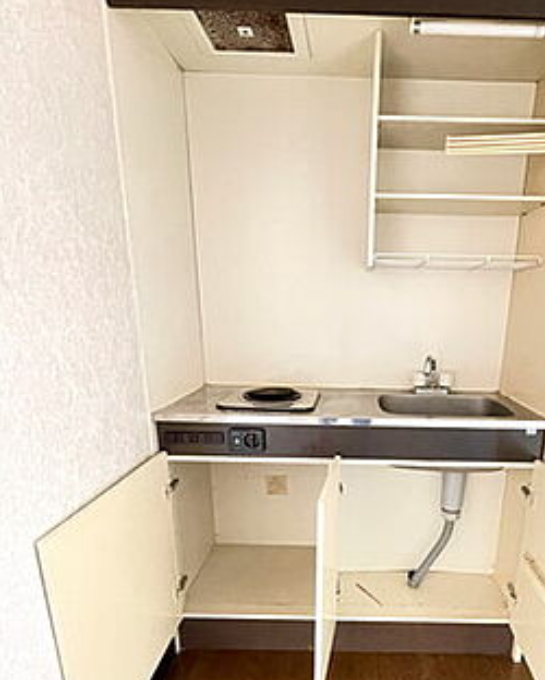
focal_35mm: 21
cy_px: 429
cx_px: 351
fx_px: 423
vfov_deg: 76.1
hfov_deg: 64.3
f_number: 2.4
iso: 1250
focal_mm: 1.55
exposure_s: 1/40
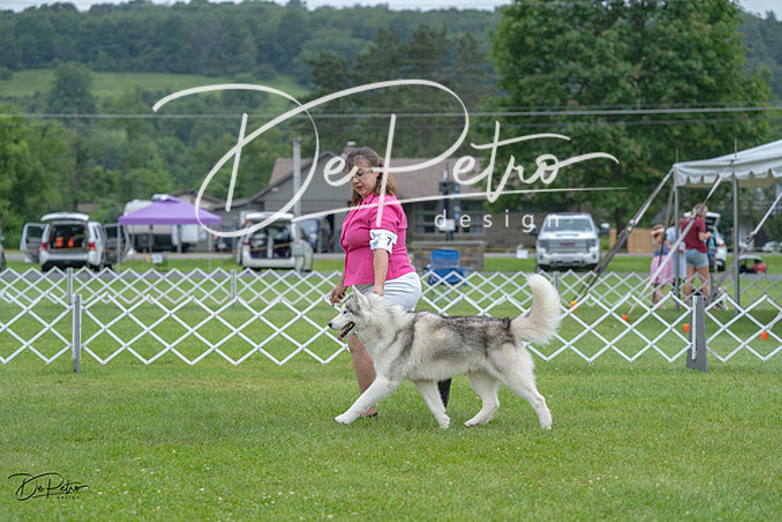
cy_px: 261
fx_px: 2281
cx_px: 391
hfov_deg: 19.5
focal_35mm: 105
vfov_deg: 13.0
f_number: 4.5
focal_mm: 105
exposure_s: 1/1000
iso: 400
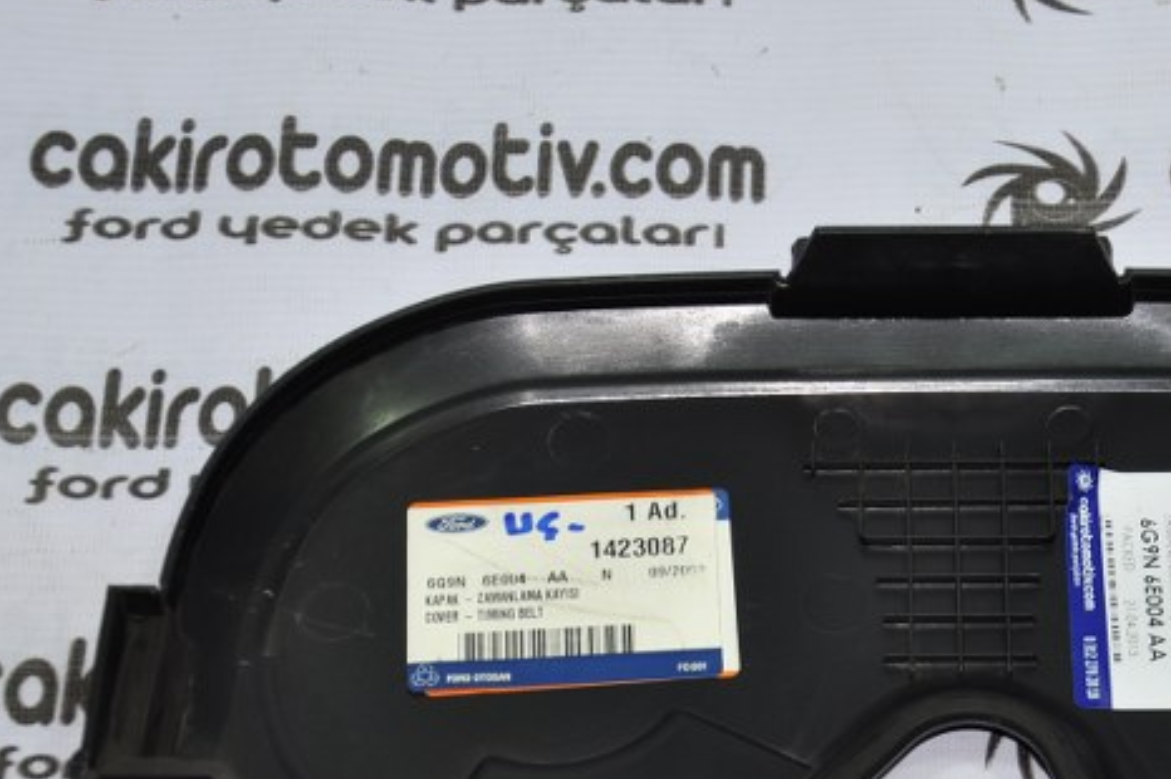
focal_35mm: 139
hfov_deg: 14.7
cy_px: 681
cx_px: 957
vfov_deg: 9.8
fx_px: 4518
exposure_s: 1/60
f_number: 4.8
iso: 200
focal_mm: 48
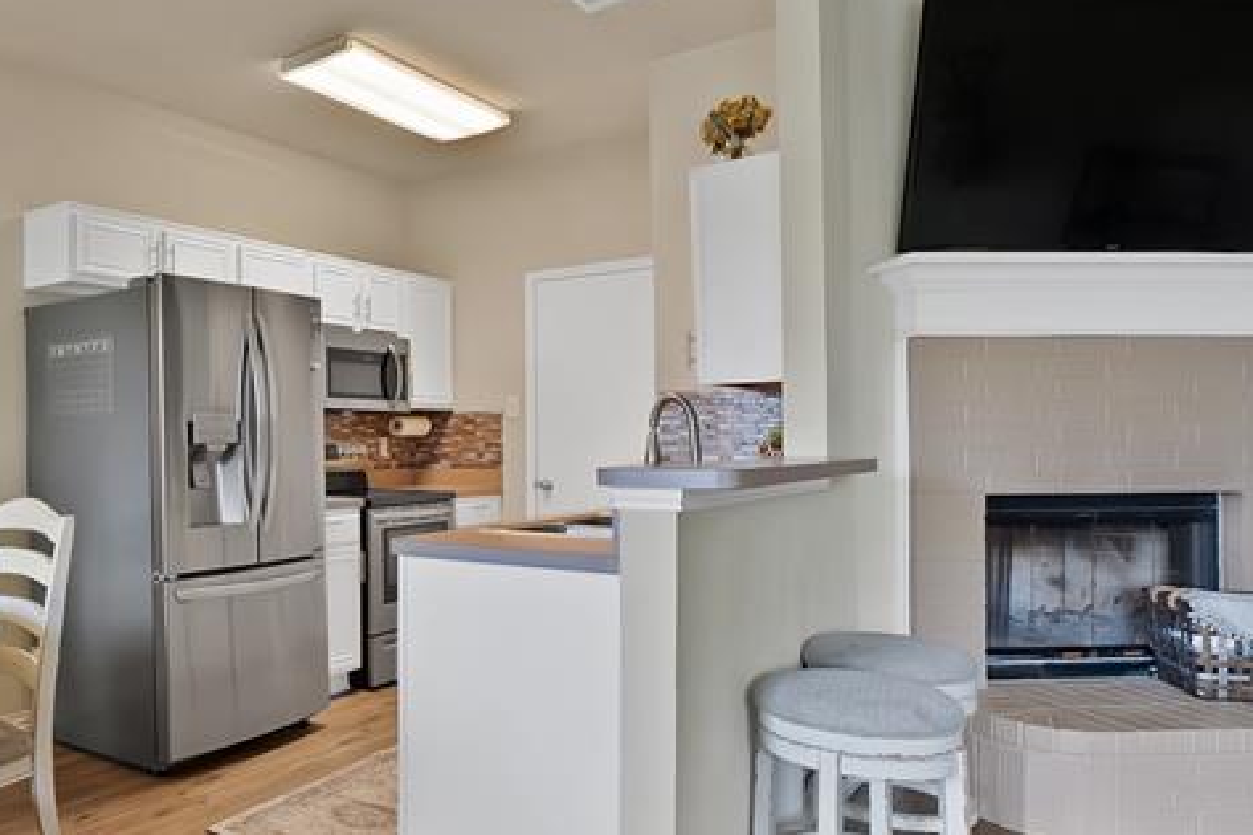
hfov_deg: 63.3
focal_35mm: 26
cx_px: 246
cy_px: 428
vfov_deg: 49.5
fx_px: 905
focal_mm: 12
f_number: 9
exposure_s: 1/4
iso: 640
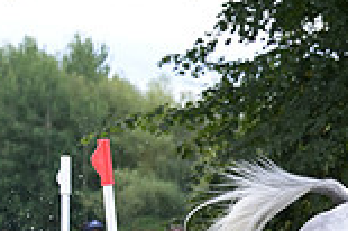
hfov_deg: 5.8
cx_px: 599
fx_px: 3360
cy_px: 369
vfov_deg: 3.9
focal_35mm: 348
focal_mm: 93
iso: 1400
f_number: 5.6
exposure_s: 1/1250
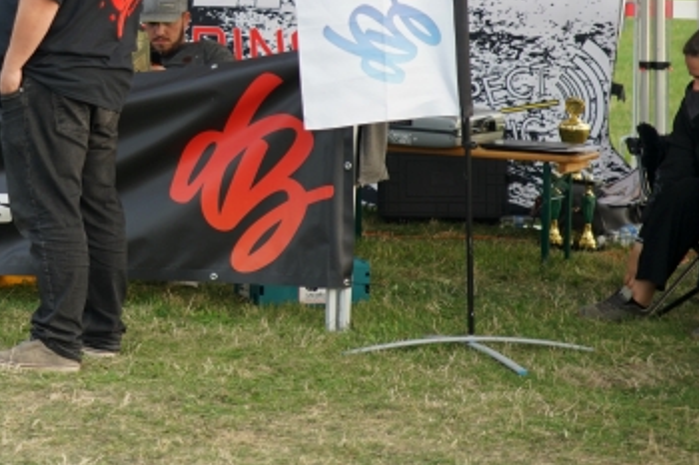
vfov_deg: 8.5
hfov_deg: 12.6
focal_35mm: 160
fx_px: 3105
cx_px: -82
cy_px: 9
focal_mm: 70
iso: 250
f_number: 2.8
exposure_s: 1/200
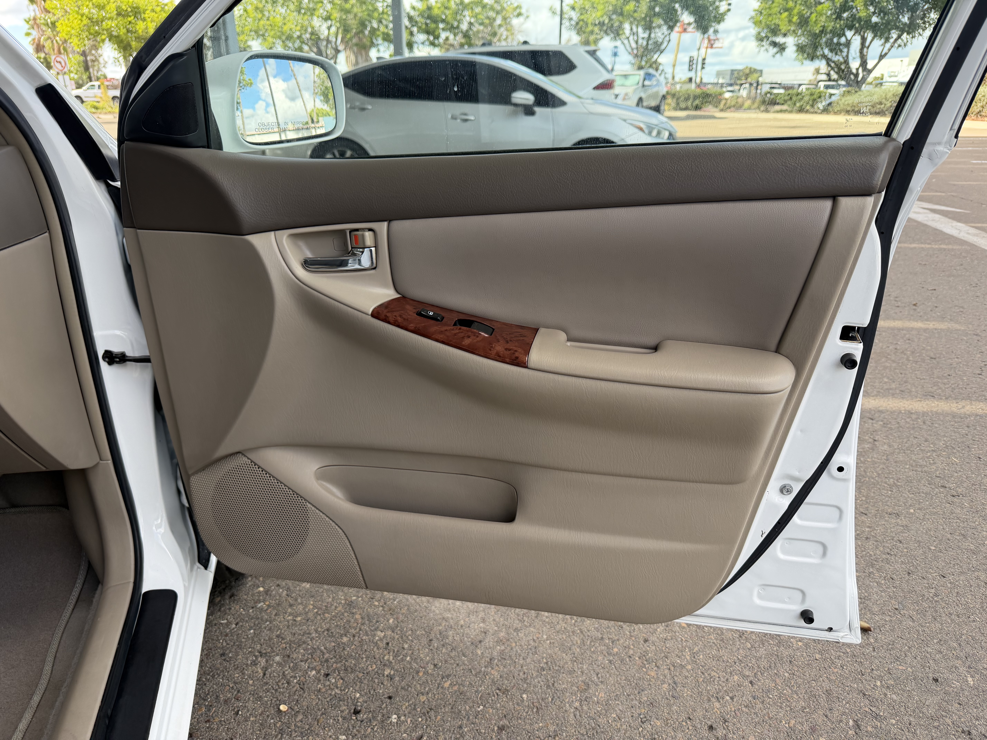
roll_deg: -0.5
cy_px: 370
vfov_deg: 56.8
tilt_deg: -23.0
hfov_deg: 71.6
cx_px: 494
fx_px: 684
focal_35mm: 24
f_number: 1.78
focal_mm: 6.76
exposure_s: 1/796
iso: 100
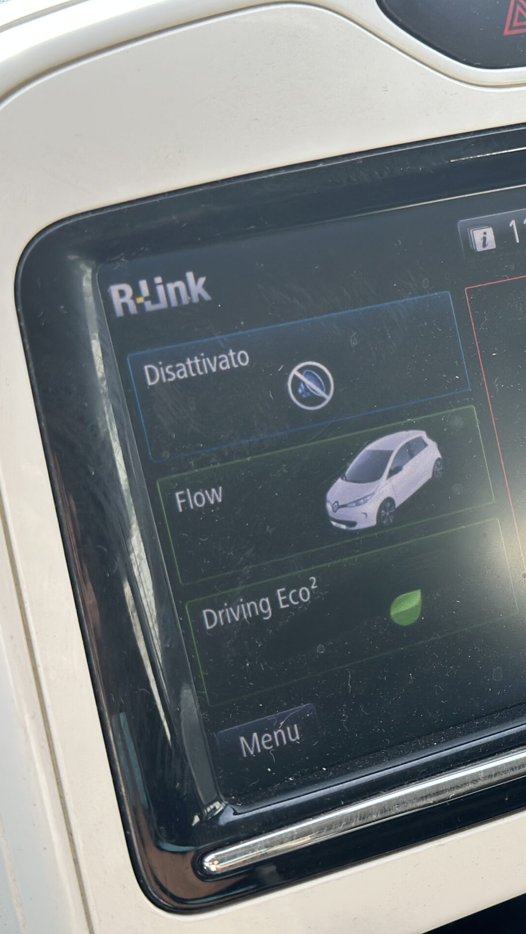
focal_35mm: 70
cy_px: 466
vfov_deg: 30.1
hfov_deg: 16.9
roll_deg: +0.7
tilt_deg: -26.7
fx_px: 1735
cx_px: 530
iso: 80
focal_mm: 6.86
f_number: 1.78
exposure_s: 1/463
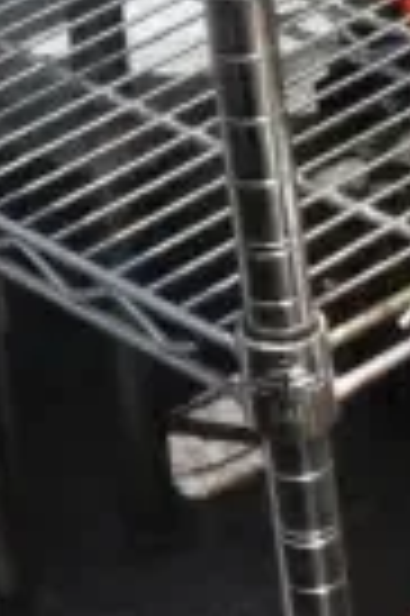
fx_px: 3083
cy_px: -668
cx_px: -365
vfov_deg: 10.4
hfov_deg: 7.4
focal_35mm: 180
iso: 6400
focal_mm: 18
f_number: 22
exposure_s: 1/2500
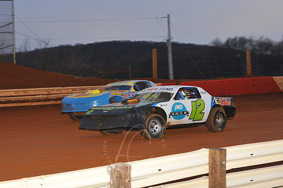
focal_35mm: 85
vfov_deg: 16.0
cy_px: 97
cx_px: 134
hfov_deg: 23.9
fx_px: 668
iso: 1250
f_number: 7.1
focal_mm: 80
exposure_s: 1/320
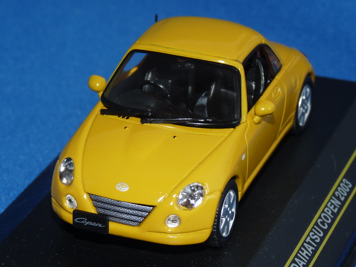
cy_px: 134
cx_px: 178
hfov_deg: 13.2
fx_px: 1543
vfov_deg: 9.9
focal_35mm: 150
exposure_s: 1/40
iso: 100
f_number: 3.4
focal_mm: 15.5
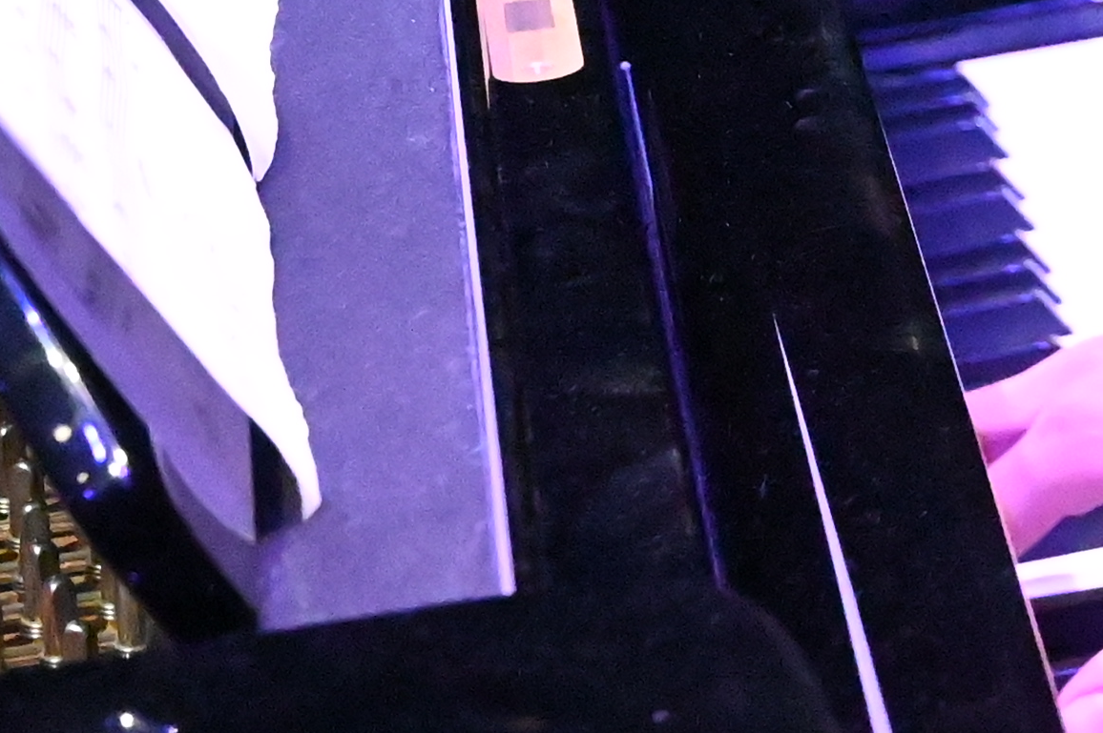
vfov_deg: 5.5
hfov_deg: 8.0
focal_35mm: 246
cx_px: 2273
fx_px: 7532
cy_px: -402
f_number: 5.6
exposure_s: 1/800
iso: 32000
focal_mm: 47
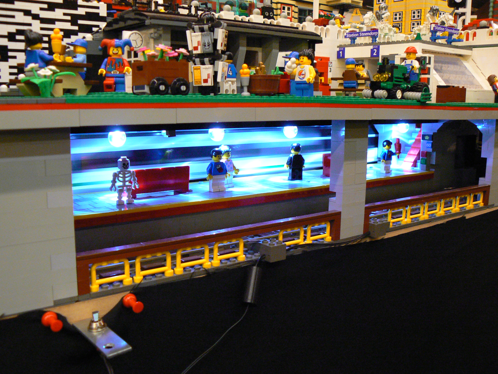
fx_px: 518
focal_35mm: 36
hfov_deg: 51.4
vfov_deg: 39.7
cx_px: 249
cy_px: 187
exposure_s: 1/6
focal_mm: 6
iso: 200
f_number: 2.8
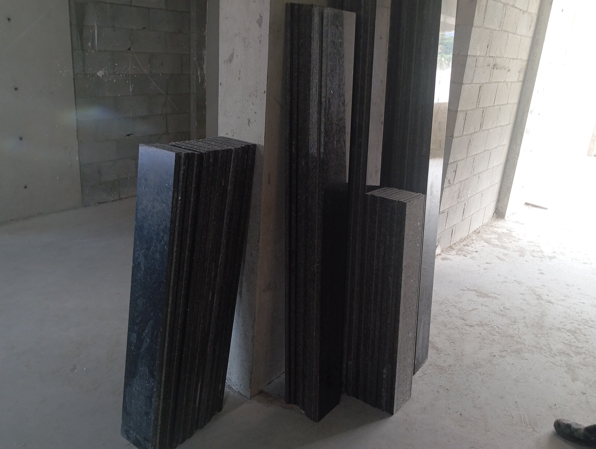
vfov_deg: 49.9
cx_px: 298
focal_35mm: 28
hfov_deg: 63.4
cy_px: 224
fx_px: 483
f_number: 1.8
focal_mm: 4.25
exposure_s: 1/40
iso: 191
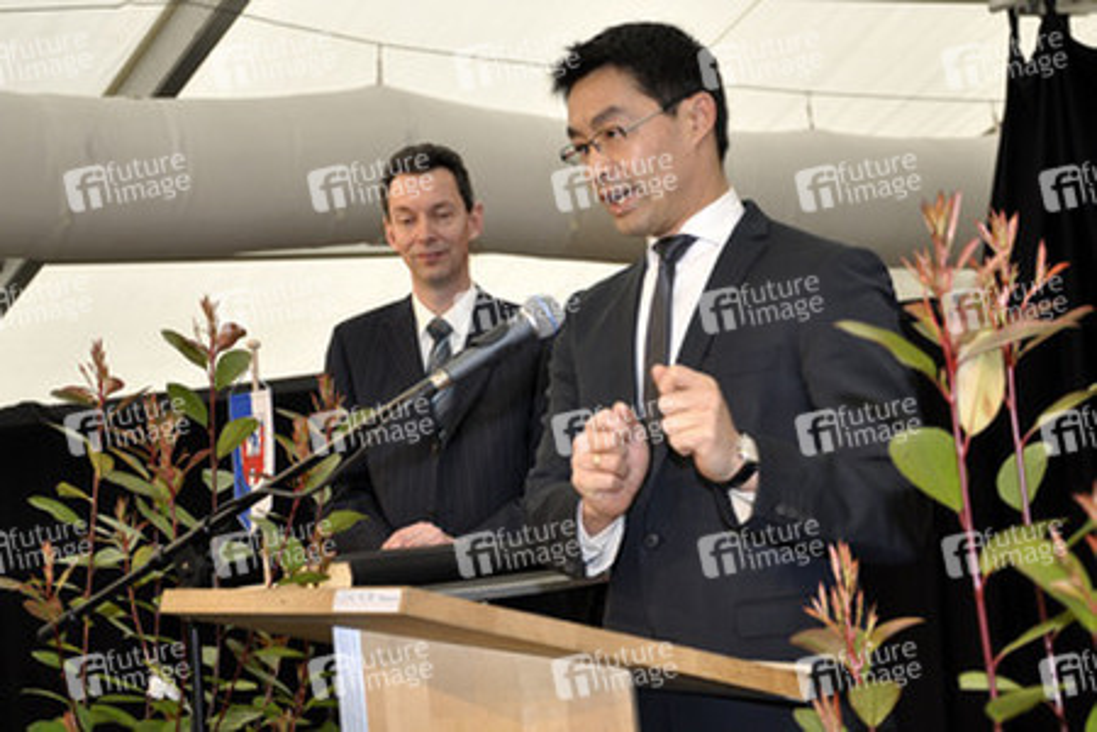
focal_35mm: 72
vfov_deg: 18.9
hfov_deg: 28.1
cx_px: 548
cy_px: 366
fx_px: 2194
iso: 400
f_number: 4.8
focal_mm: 48
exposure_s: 1/125
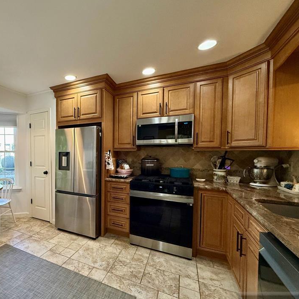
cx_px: 85
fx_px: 176
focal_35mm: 18
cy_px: 159
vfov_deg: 80.6
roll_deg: -0.1
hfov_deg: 76.3
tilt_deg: -2.6
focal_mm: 2.22
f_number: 2.2
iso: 320
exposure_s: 1/120
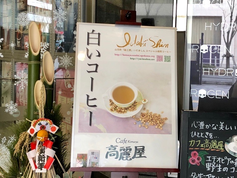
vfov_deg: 49.7
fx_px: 192
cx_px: 118
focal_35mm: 28
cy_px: 89
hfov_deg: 63.4
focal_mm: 4
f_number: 1.8
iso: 25
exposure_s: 1/33
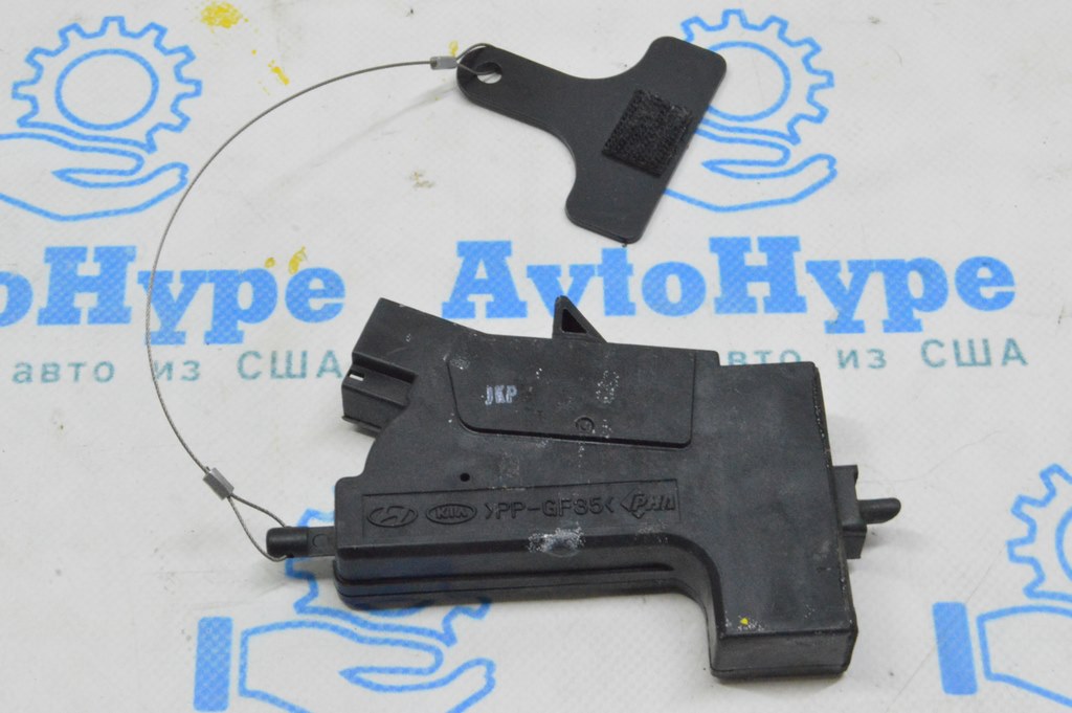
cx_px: 536
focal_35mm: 72
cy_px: 356
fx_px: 2142
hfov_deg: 28.1
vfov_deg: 18.9
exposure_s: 1/20
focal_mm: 48
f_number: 20
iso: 6400
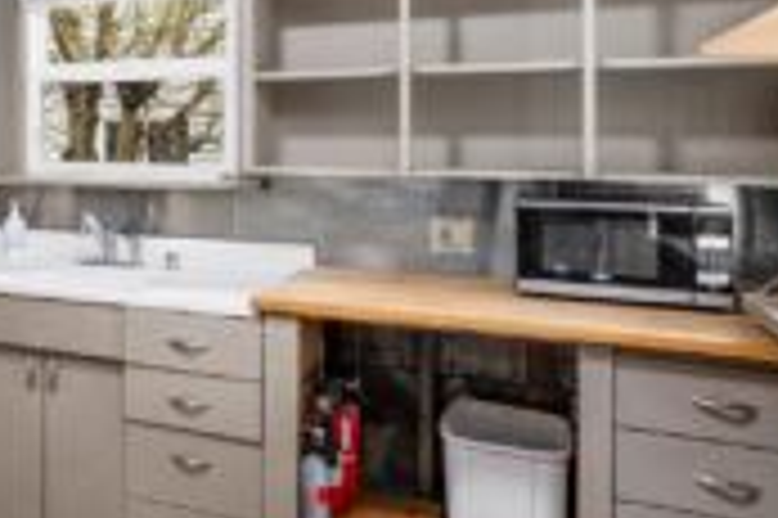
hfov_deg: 44.6
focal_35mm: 37
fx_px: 799
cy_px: 187
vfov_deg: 35.6
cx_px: 9
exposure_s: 1/40
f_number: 7.1
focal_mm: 16
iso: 400
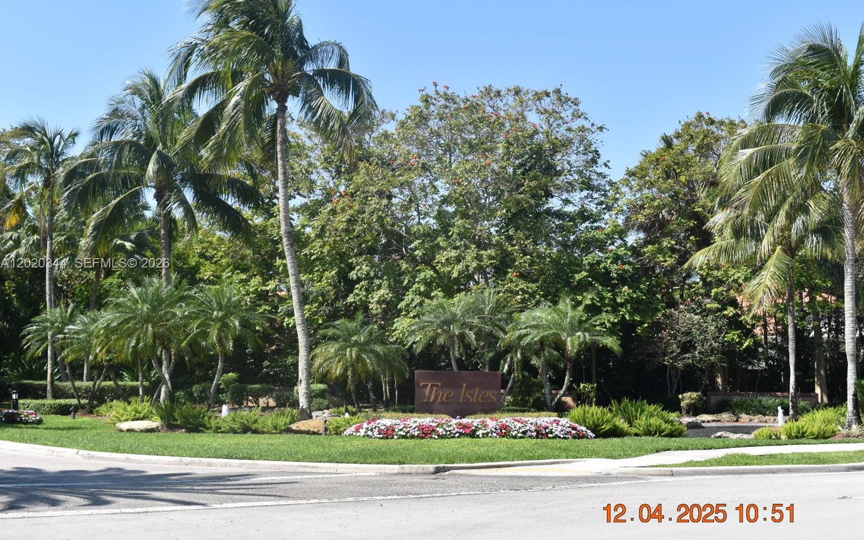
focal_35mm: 53
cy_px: 264
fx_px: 1248
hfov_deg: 38.2
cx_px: 439
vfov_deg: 24.4
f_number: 9
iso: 200
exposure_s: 1/320
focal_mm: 34
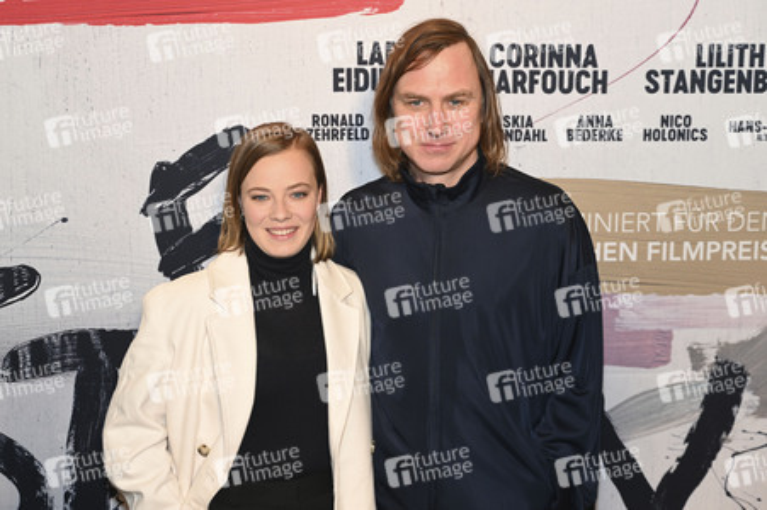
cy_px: 255
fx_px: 1064
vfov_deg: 27.0
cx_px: 384
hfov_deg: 39.6
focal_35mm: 50
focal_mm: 50
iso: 1000
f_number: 2.8
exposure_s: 1/200
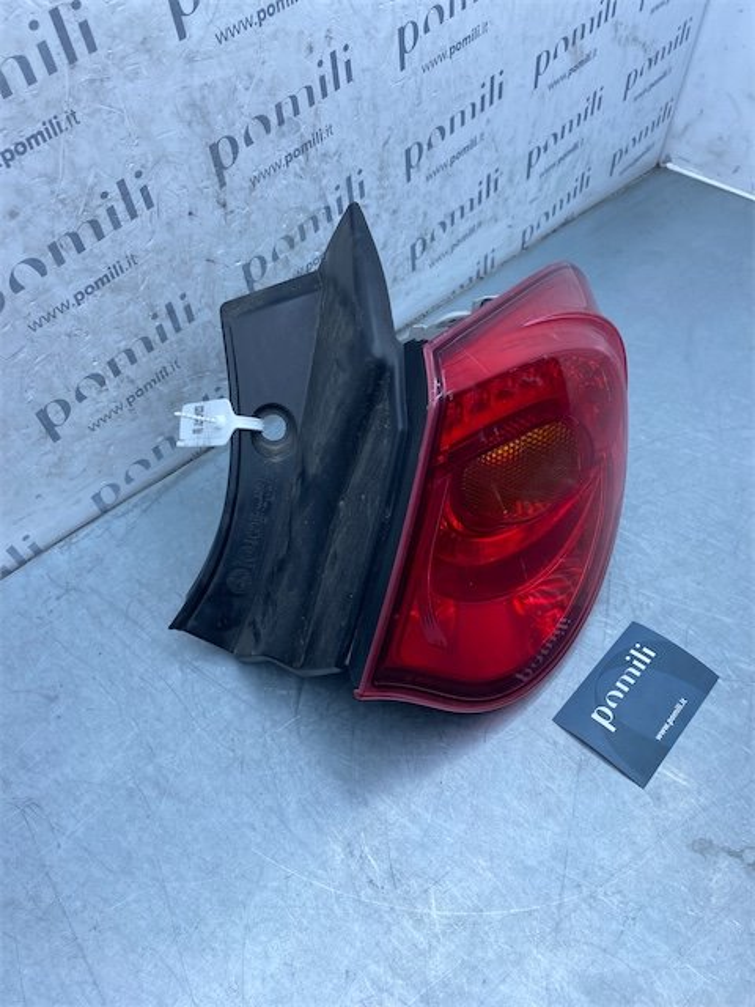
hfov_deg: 53.1
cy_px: 504
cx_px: 378
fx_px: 756
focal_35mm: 26
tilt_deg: -49.6
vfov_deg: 67.3
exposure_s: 1/742
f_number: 1.8
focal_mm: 4.25
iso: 32
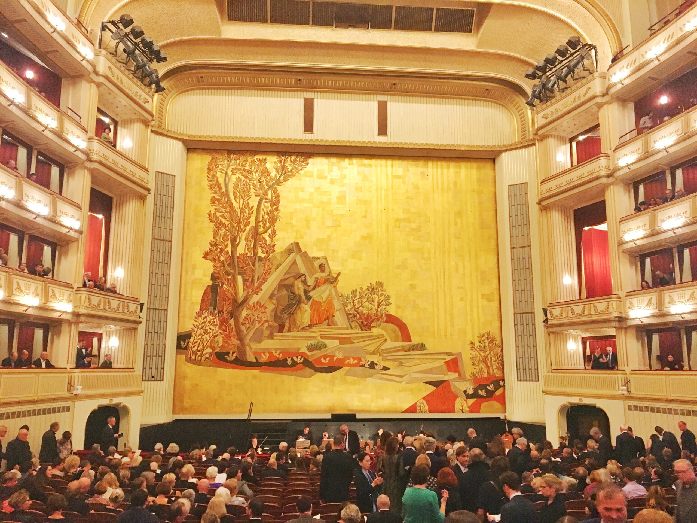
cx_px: 348
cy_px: 262
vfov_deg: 48.2
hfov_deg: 61.7
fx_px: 584
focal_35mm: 29
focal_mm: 4.15
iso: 200
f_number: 2.2
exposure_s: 1/17
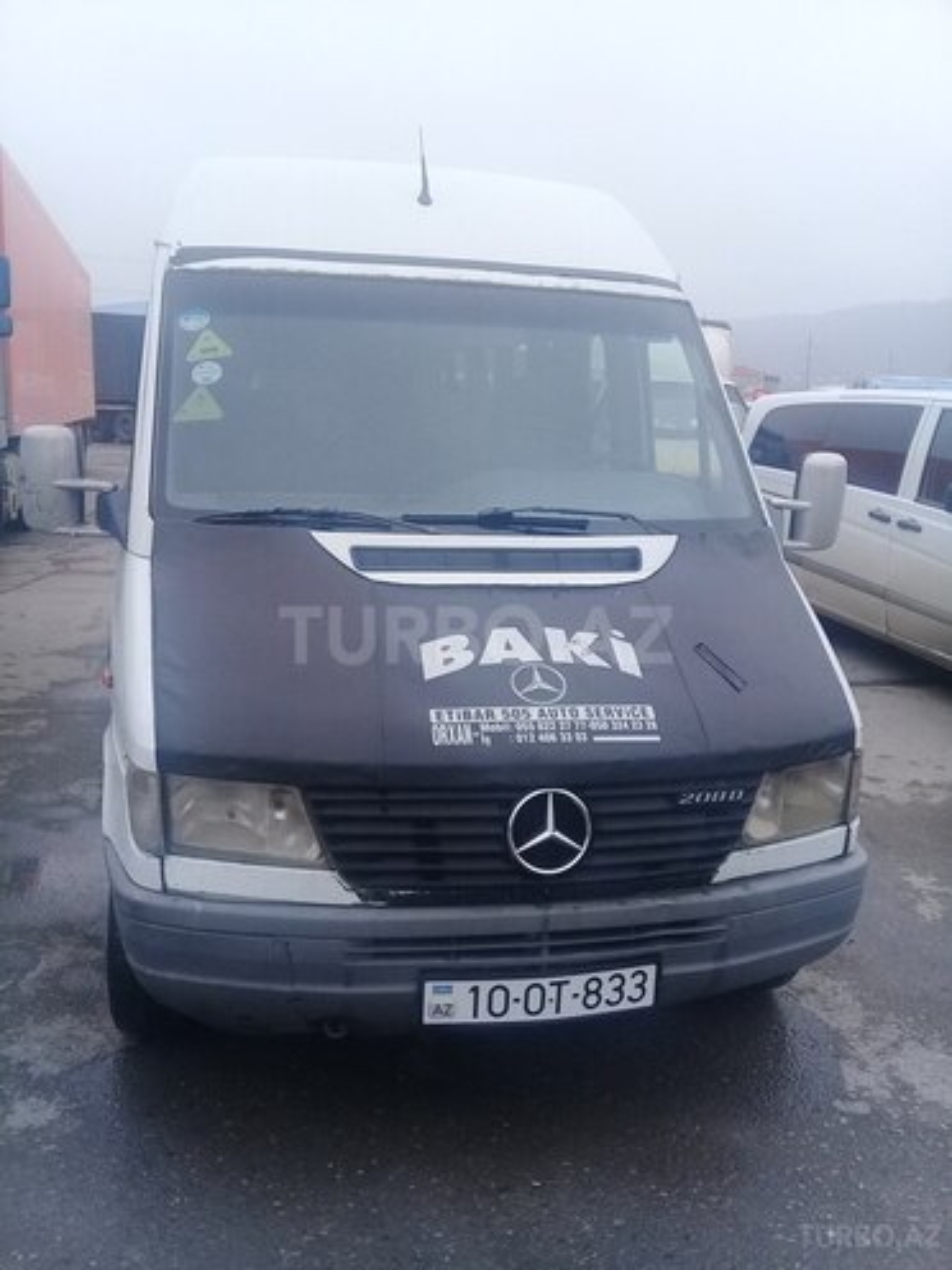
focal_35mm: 31
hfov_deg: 45.4
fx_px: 1137
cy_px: 635
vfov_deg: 58.4
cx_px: 476
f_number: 2.2
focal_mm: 3.3
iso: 50
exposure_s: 1/799
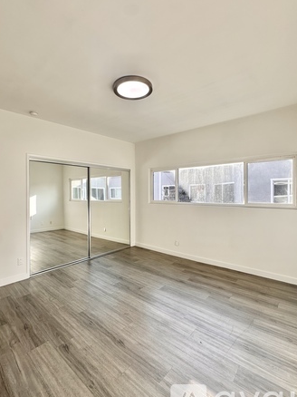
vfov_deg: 94.5
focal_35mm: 16
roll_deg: -1.5
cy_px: 194
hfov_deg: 78.0
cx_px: 147
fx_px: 183
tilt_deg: -0.7
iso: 40
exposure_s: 1/149
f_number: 2.2
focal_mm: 2.22
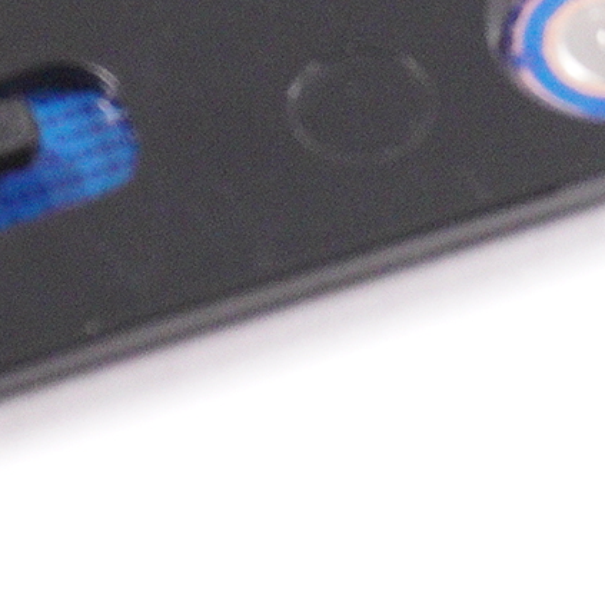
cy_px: -566
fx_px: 5734
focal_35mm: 290
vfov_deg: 5.9
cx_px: 385
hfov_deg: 6.0
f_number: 9
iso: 2500
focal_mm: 32
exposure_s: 1/250
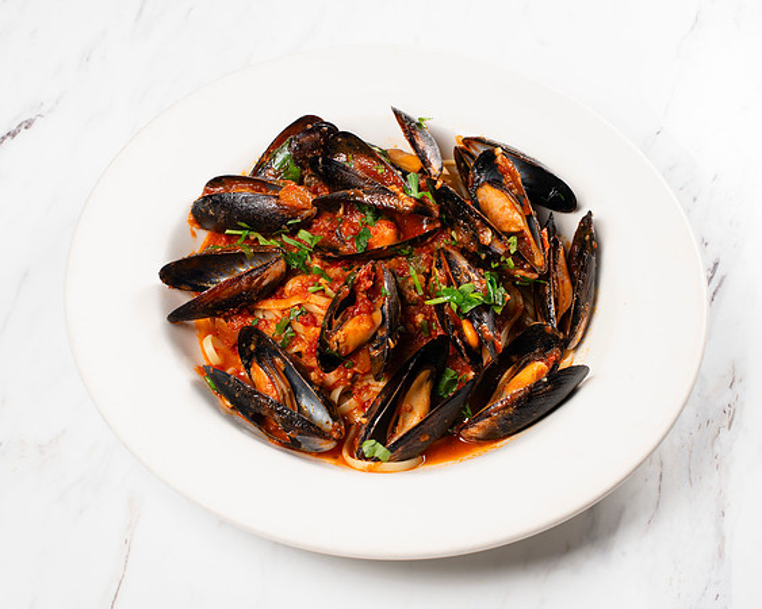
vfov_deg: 23.8
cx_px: 406
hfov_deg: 29.6
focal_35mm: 64
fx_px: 1444
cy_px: 315
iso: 200
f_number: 8
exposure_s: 1/200
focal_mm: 50
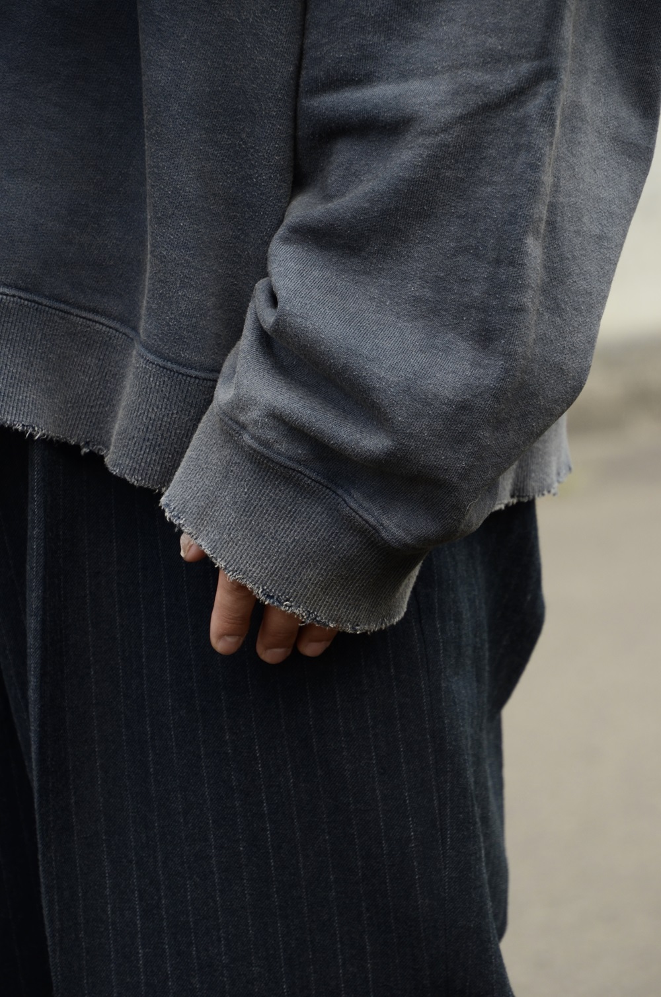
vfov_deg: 11.0
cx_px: 330
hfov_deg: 7.3
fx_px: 5185
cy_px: 498
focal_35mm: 188
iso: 200
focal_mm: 125
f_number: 6
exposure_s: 1/200
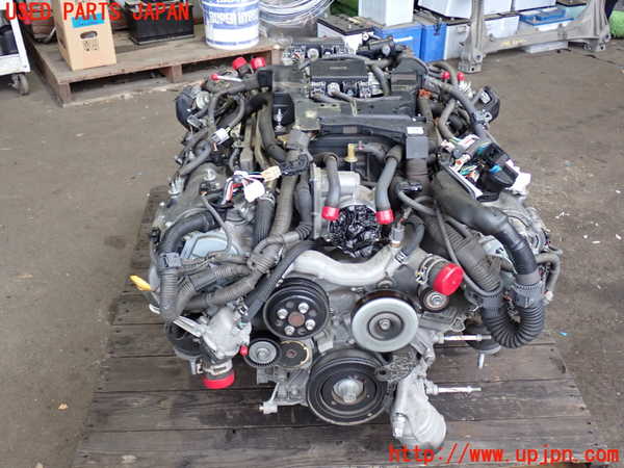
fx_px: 739
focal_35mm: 41
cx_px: 312
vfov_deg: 35.1
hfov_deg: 45.8
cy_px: 234
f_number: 2.8
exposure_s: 1/40
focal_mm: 7.31
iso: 320
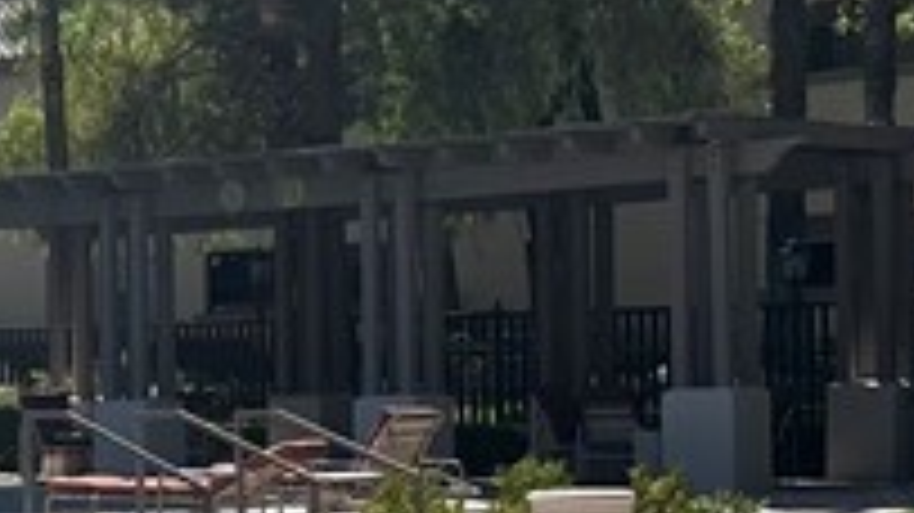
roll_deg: +1.8
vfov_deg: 9.1
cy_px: 486
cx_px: -531
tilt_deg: -1.6
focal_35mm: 132
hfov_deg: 14.9
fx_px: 3198
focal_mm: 6.86
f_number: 1.78
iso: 80
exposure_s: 1/6211
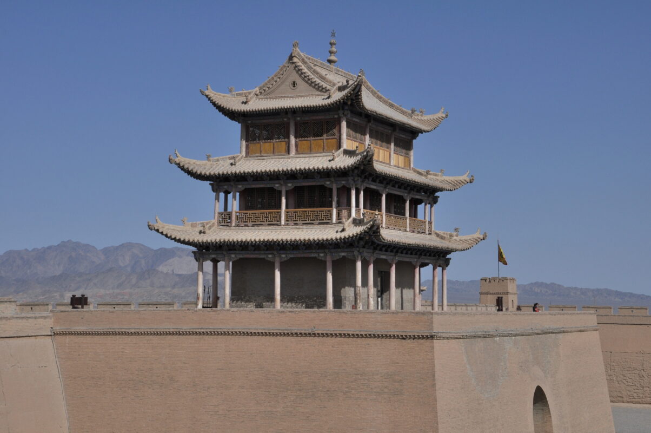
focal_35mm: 75
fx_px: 1355
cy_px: 216
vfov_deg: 18.1
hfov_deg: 27.0
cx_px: 326
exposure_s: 1/1000
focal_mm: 50
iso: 200
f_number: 14
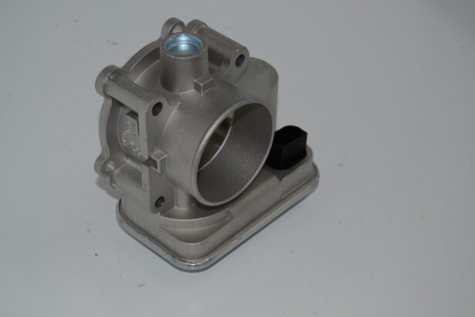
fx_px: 1088
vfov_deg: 16.6
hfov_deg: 24.6
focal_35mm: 82
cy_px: 158
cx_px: 238
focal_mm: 55
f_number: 9
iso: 800
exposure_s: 1/200
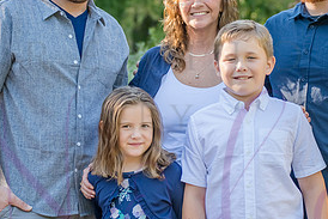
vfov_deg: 7.5
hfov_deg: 11.2
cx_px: 201
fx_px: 1677
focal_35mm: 184
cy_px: 113
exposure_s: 1/400
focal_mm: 80
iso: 400
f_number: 4
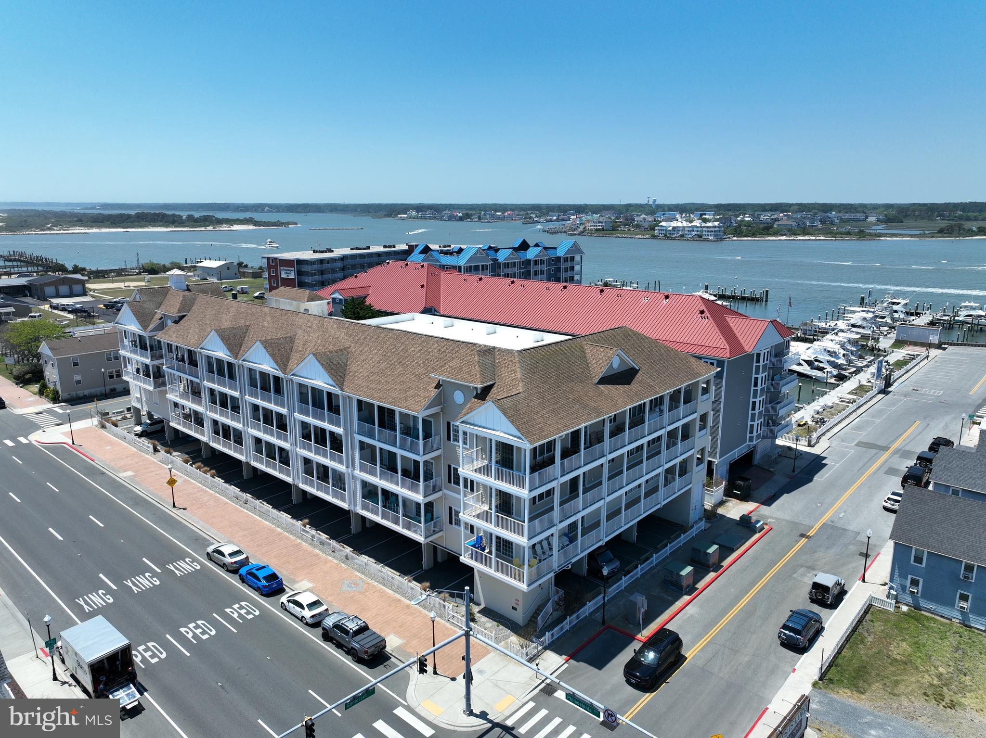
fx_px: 683
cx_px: 493
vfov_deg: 56.8
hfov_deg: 71.6
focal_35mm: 24
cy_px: 369
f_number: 2.8
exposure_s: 1/2000
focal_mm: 12.29
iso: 100
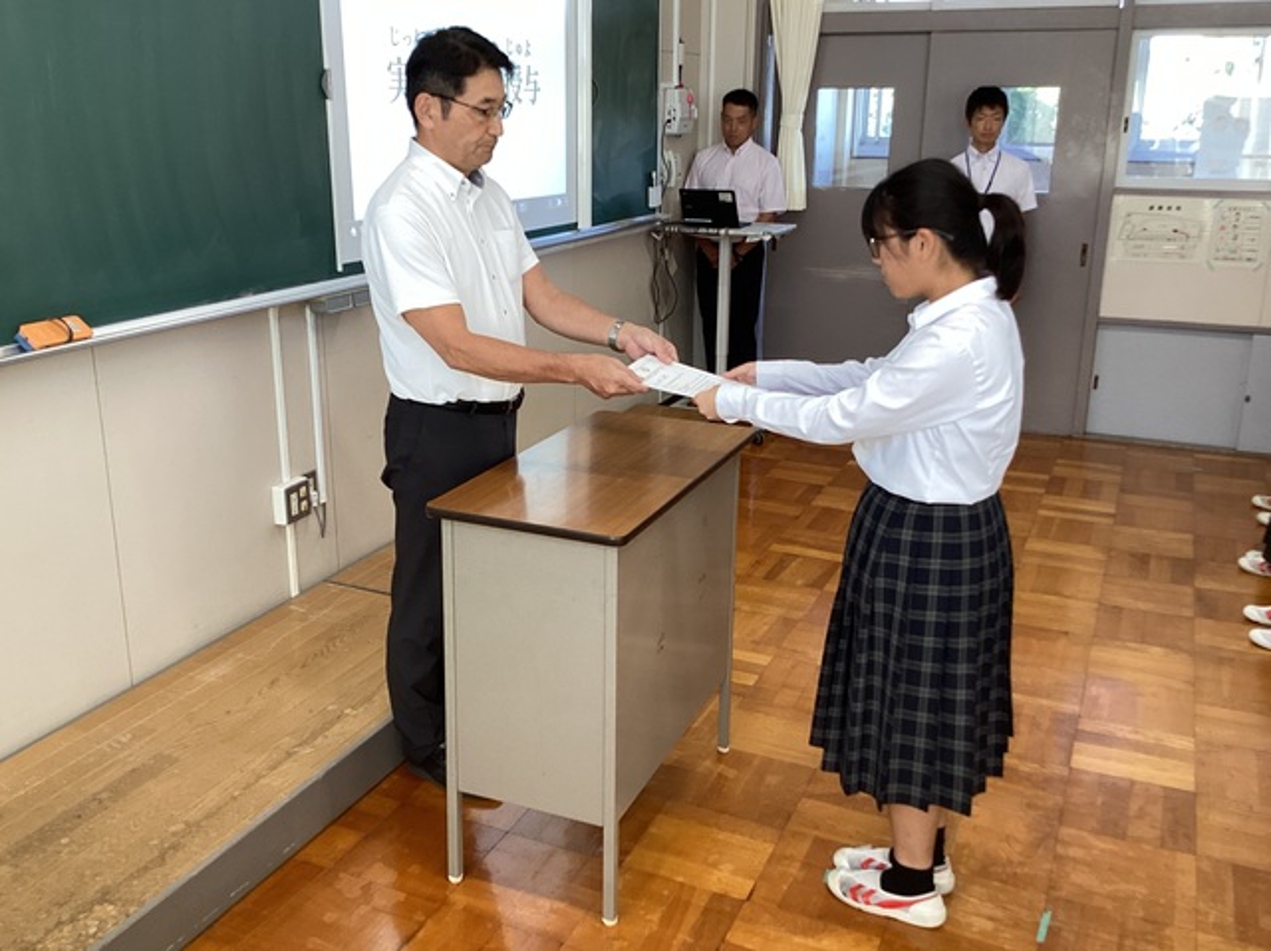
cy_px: 476
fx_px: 1137
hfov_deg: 58.4
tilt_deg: -16.7
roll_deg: +0.3
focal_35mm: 31
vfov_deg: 45.4
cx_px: 636
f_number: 2.4
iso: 80
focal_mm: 3.3
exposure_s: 1/100
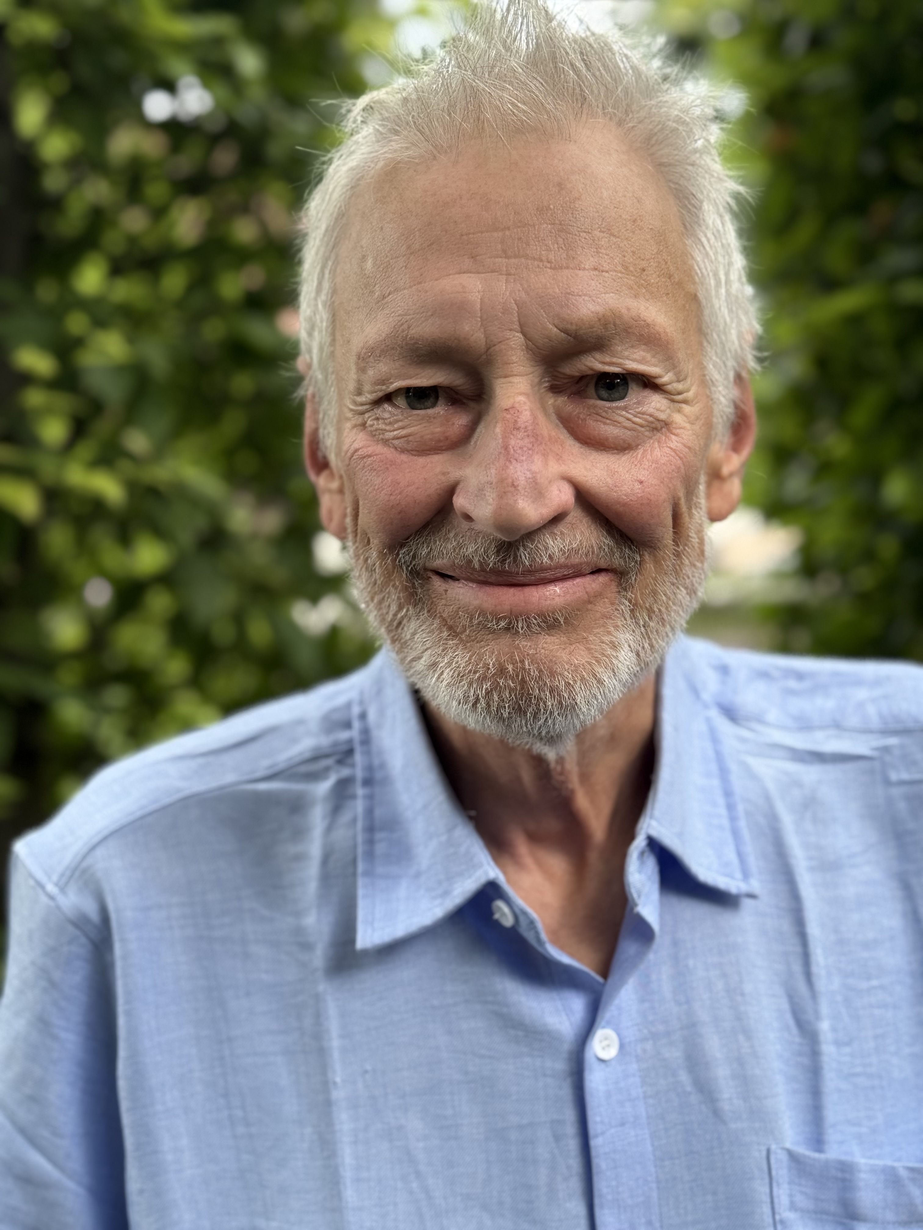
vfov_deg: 39.7
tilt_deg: -0.9
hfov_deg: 30.3
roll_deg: +2.1
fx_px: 1706
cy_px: 615
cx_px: 462
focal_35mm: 48
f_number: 1.78
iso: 100
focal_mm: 6.76
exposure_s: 1/460
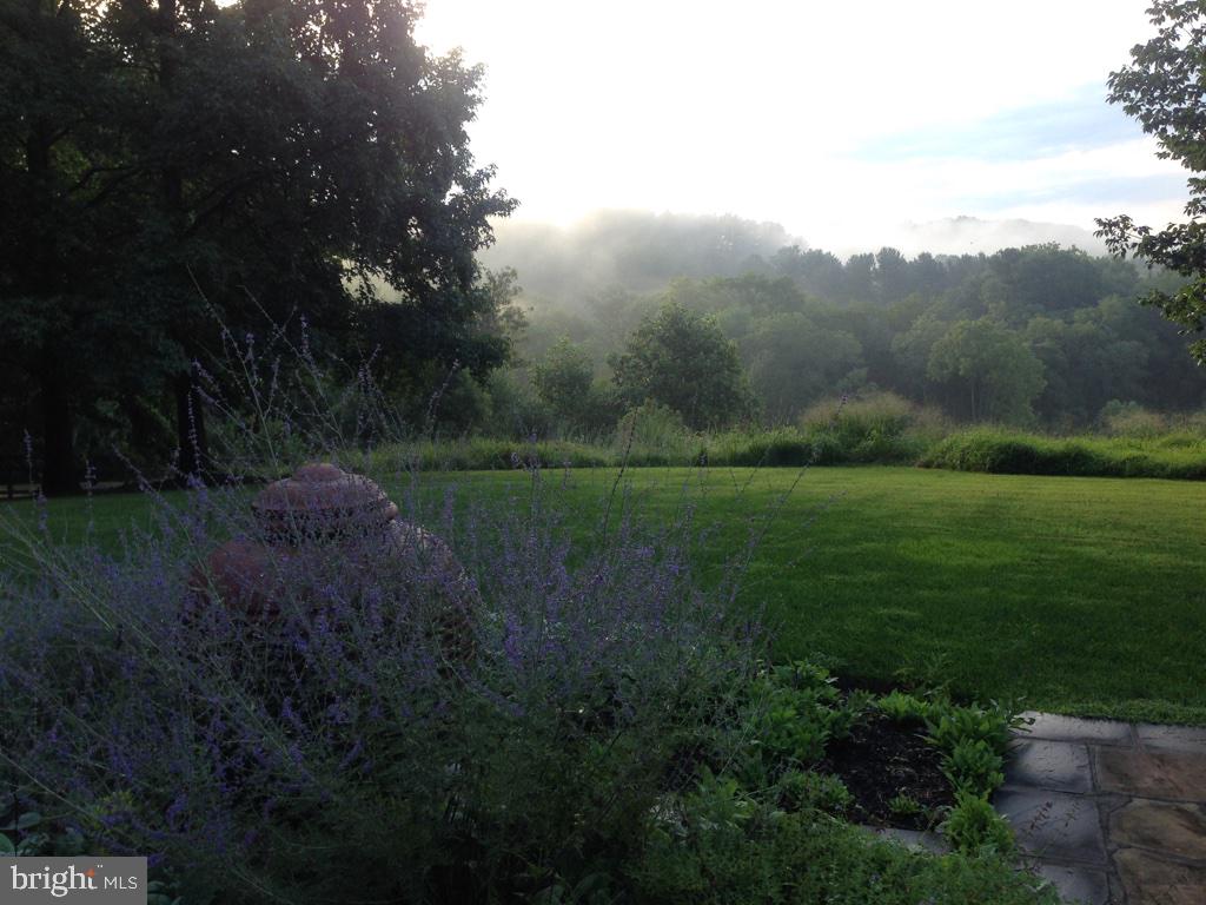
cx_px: 603
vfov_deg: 42.9
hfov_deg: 55.4
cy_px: 452
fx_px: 1150
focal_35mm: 33
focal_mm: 4.12
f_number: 2.4
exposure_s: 1/140
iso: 50
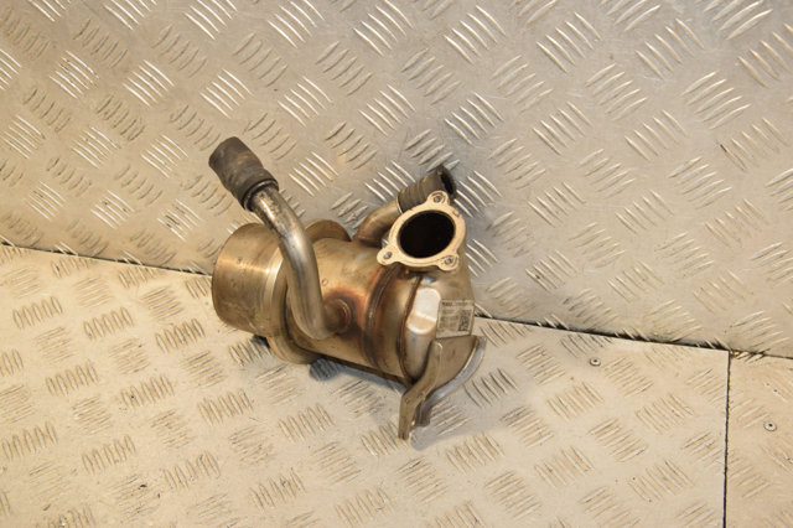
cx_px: 396
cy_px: 264
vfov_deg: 28.0
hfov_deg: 41.1
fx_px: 1057
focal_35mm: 48
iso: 800
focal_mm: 32
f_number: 7.1
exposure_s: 1/200
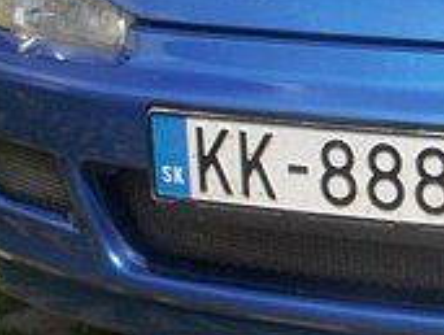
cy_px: 38
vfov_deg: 13.3
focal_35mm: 111
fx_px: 1427
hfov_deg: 16.8
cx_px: 553
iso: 100
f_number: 4.5
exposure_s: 1/773
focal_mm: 4.99
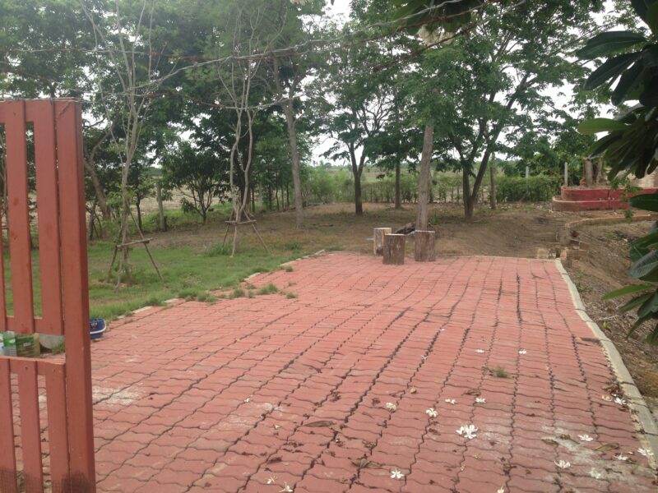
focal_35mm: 33
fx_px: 627
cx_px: 329
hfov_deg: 55.4
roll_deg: -0.5
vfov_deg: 42.9
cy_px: 246
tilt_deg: -2.5
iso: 50
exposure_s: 1/602
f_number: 2.4
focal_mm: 4.12
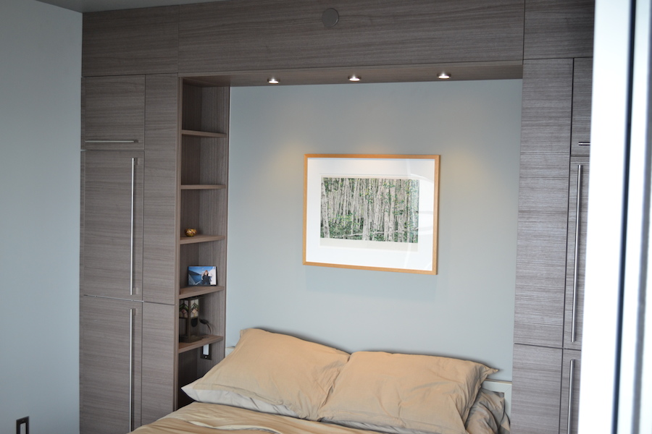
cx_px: 326
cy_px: 217
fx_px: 788
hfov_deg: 45.0
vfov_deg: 30.8
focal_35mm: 44
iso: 400
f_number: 4.5
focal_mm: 29
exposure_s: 1/15
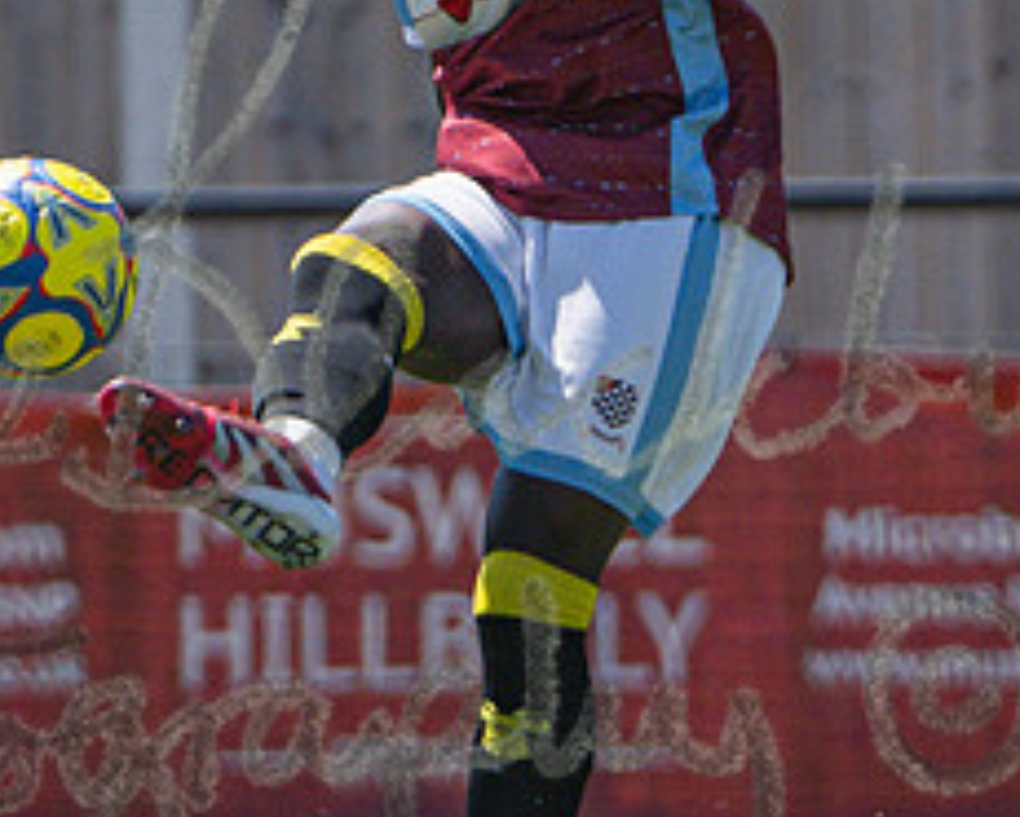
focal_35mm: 2289
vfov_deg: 0.7
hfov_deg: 0.8
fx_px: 69130
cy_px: 112
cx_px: 309
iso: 400
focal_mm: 340
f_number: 4
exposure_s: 1/2500
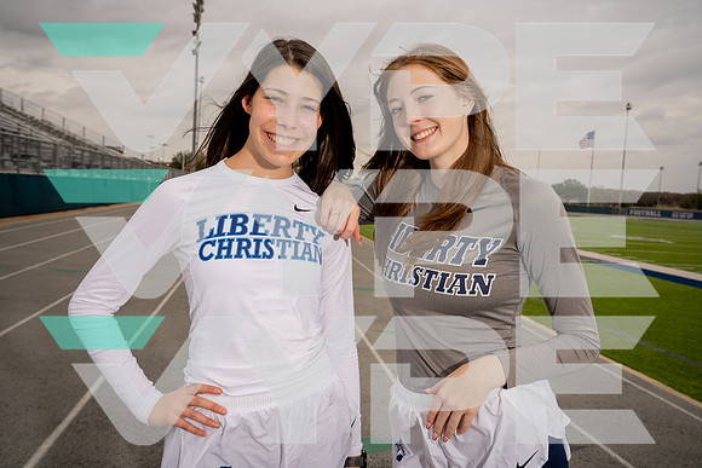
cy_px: 234
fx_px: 702
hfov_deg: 53.1
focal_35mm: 36
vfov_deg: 36.9
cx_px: 351
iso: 250
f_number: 8
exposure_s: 1/250
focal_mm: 36
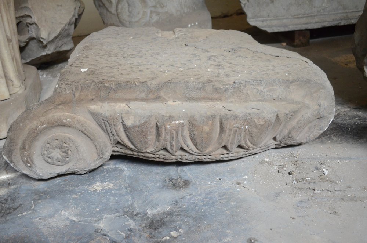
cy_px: 122
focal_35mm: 42
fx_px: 427
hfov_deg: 46.5
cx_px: 184
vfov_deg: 31.7
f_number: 4.5
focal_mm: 28
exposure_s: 1/30
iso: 2000
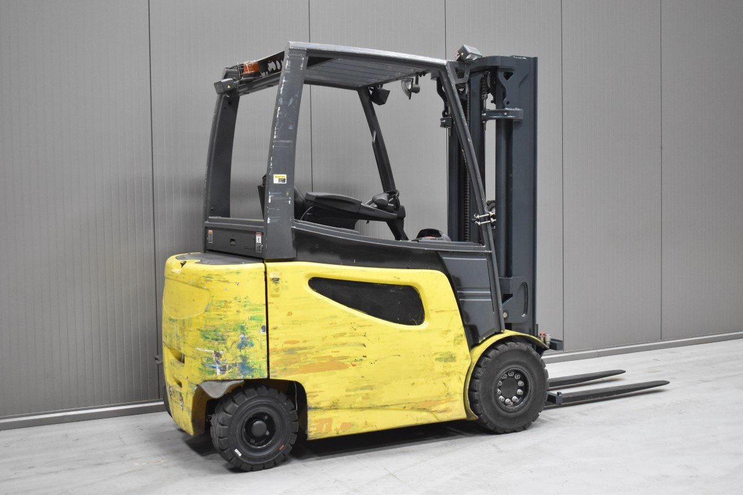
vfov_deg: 30.8
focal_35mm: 44
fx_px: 898
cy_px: 248
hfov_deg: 45.0
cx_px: 372
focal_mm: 29
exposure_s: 1/50
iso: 1600
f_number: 4.2
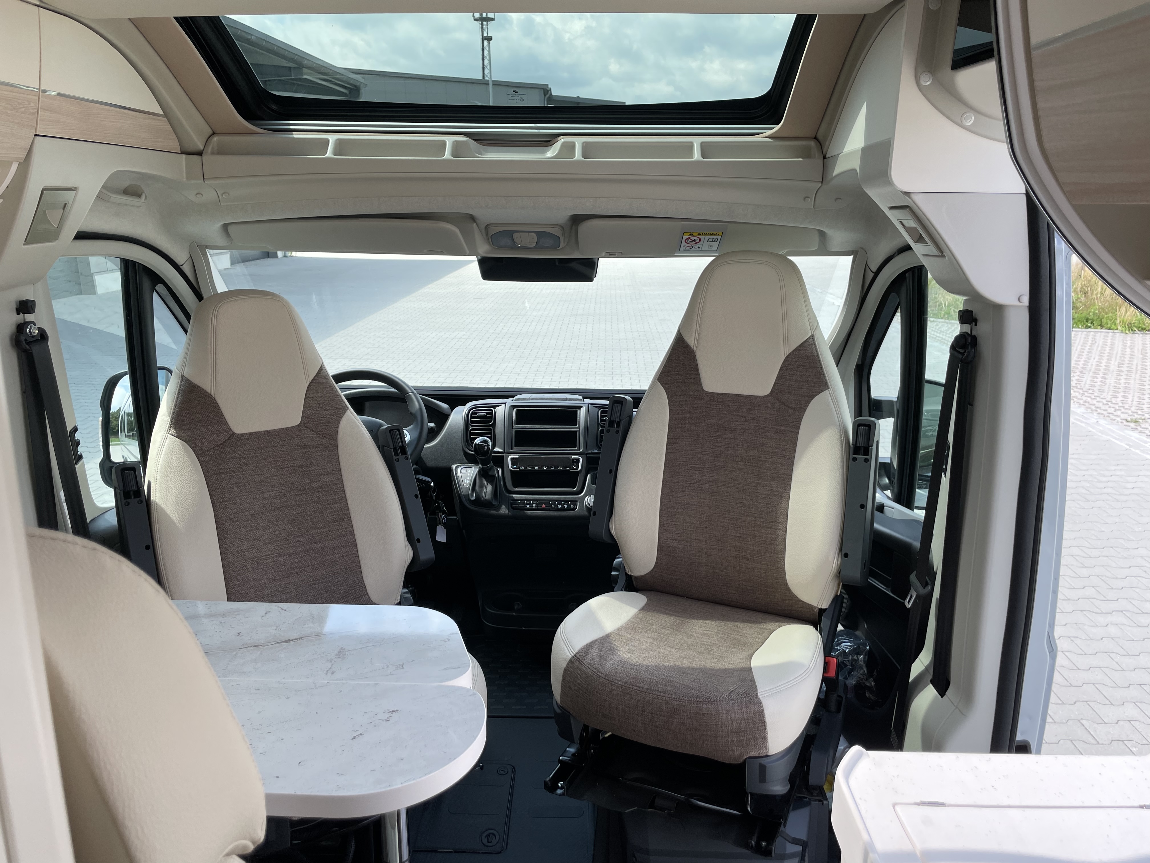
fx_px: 864
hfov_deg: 67.3
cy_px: 432
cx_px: 575
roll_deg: +1.2
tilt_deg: -15.8
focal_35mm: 26
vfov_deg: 53.1
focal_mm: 4.2
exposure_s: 1/801
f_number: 1.6
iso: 32
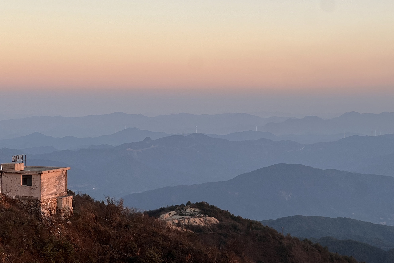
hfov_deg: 25.1
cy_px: 132
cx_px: 196
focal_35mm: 81
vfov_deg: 16.9
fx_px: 886
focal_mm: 9
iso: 50
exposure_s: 1/99
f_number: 2.8
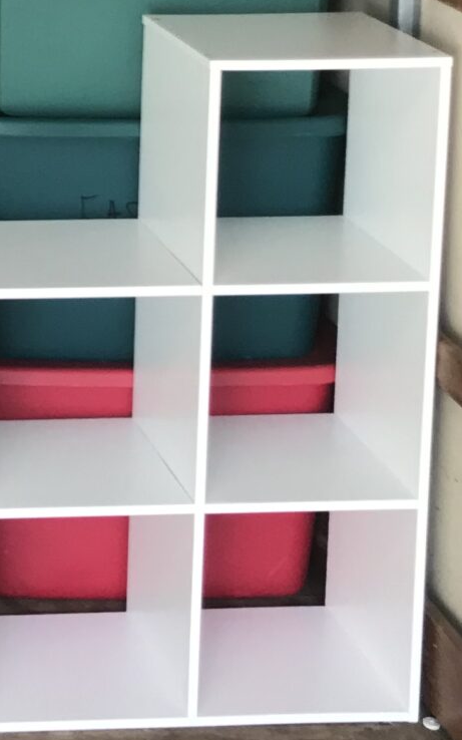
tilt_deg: -11.3
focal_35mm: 103
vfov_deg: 19.3
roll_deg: +2.0
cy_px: -103
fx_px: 2076
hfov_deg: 11.7
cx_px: -387
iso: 40
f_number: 1.8
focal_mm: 3.99
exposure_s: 1/120
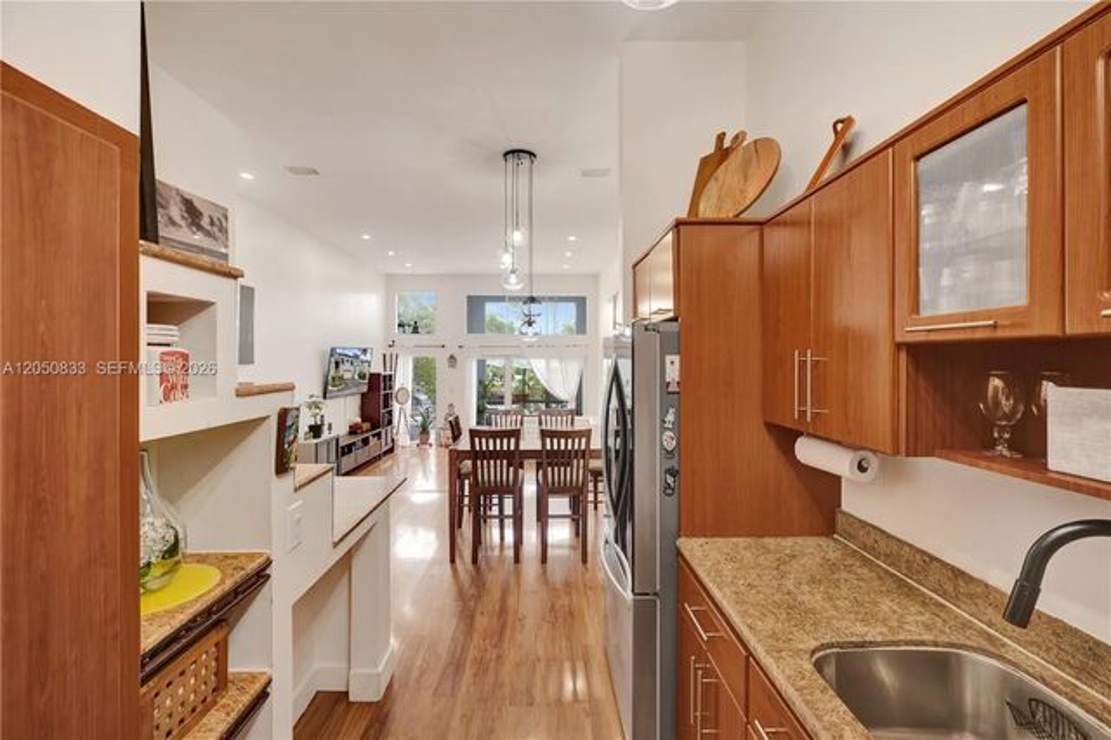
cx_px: 556
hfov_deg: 96.8
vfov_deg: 73.7
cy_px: 370
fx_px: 494
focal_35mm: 16
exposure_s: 1/100
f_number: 4
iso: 640
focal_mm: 16
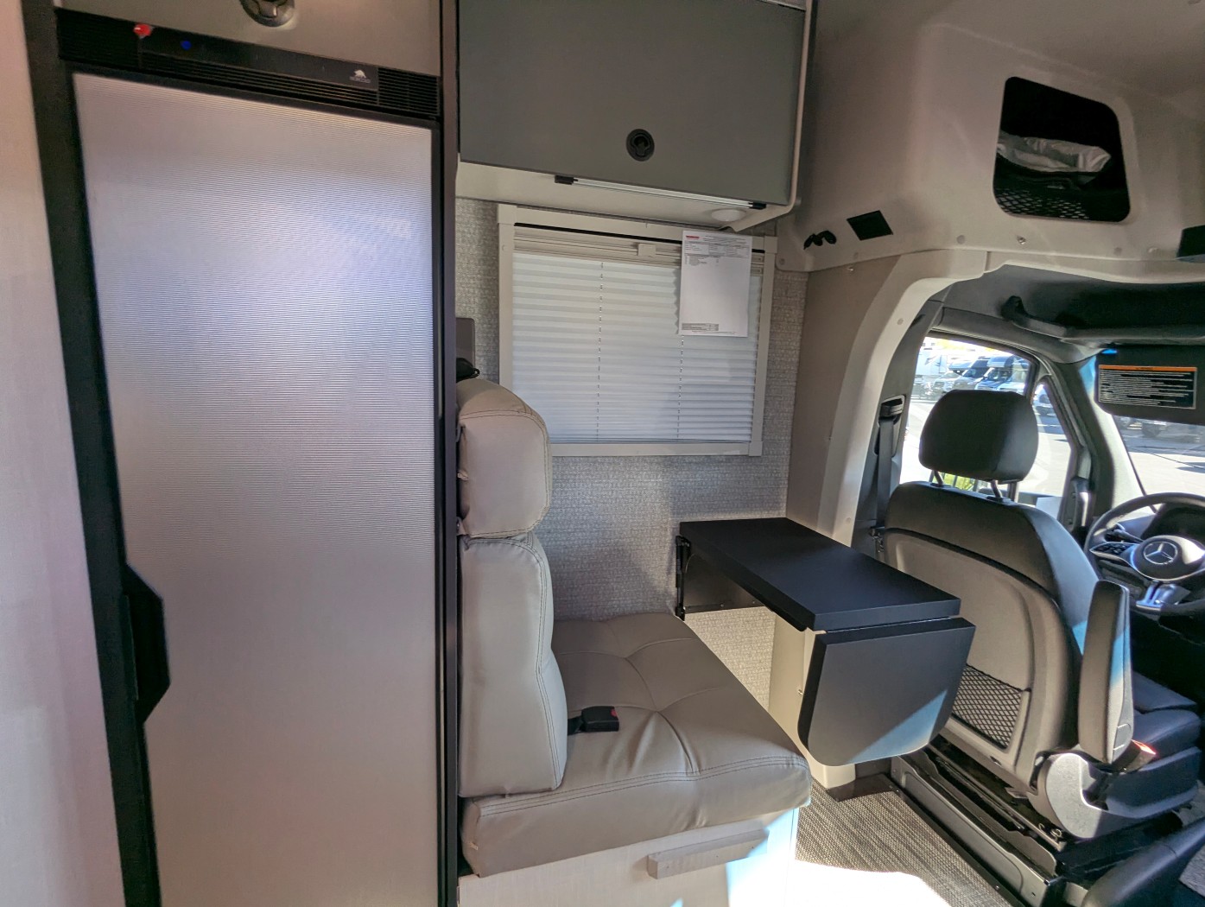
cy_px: 454
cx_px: 602
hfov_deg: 94.4
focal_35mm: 16
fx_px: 558
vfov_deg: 78.2
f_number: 2.2
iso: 66
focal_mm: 2.35
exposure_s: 1/129
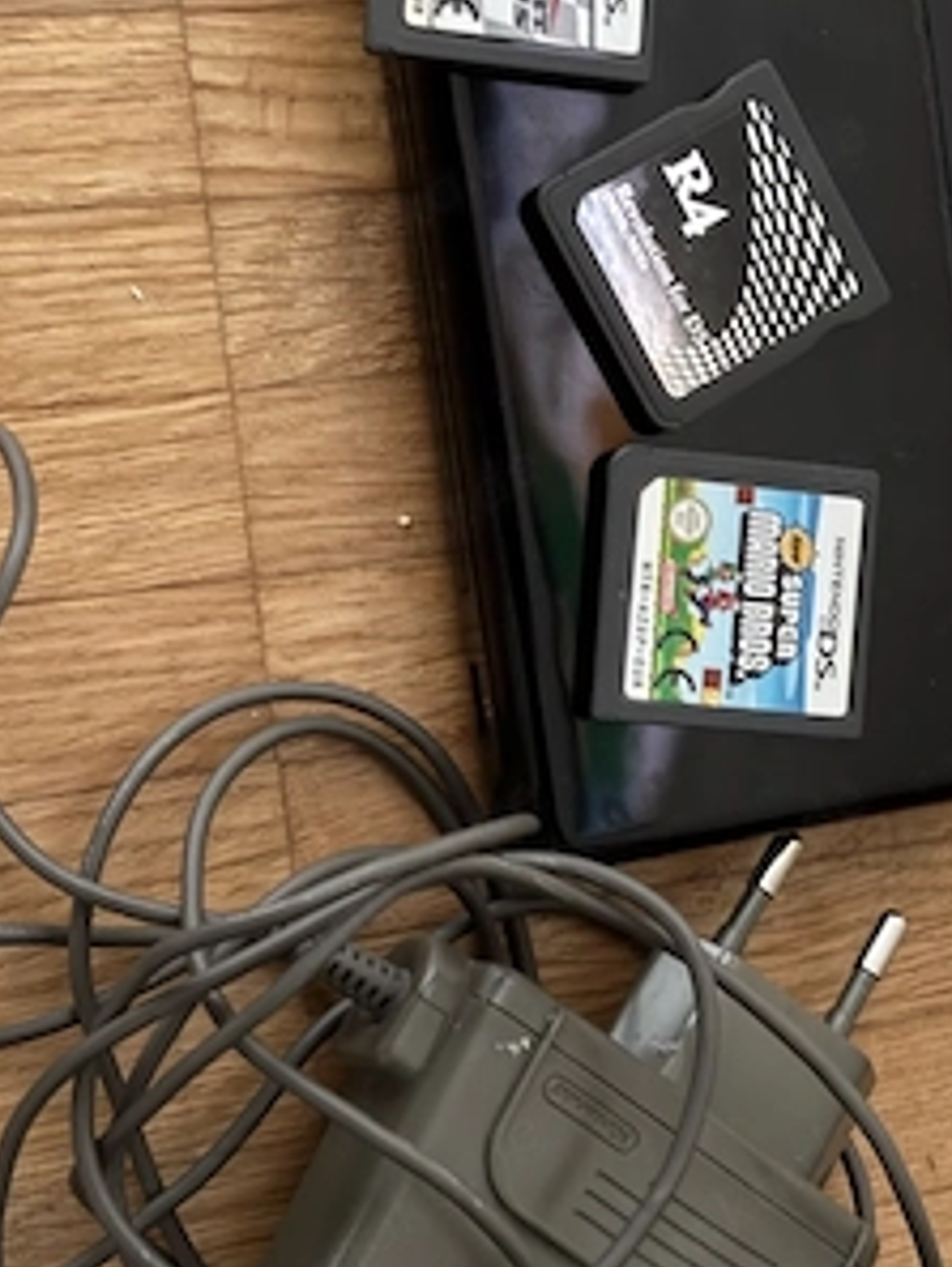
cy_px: 589
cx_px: 508
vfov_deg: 27.8
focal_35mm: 70
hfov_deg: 21.0
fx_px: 2565
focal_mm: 5.96
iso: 320
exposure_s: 1/9
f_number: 1.6
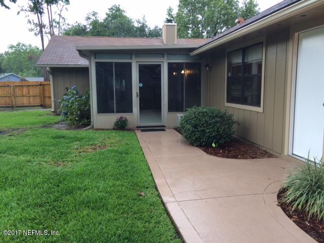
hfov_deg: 61.7
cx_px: 162
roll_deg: +1.1
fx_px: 271
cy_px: 122
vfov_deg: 48.2
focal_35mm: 29
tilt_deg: -6.6
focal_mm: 4.15
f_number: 2.2
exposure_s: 1/120
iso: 50
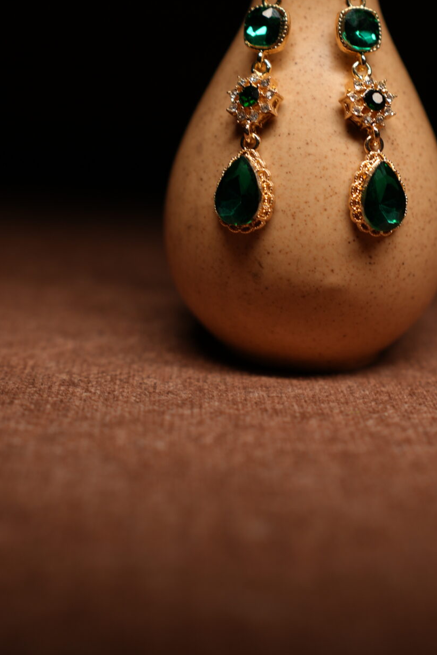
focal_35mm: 73
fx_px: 1329
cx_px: 232
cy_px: 193
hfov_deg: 18.7
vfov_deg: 27.5
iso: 160
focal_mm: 35
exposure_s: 1/100
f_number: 2.2
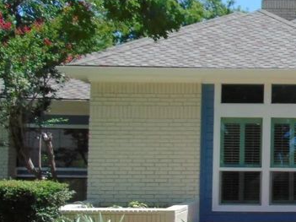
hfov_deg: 23.1
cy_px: 160
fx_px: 624
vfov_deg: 20.0
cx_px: 402
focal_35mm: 73
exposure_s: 1/640
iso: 80
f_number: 3
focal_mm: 4.5
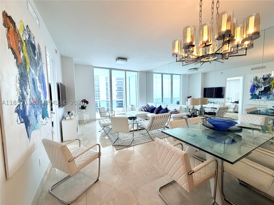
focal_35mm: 14
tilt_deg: -4.2
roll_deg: +1.5
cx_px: 137
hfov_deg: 102.1
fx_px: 111
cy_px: 102
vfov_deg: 85.7
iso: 100
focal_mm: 2.22
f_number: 2.2
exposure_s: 1/120
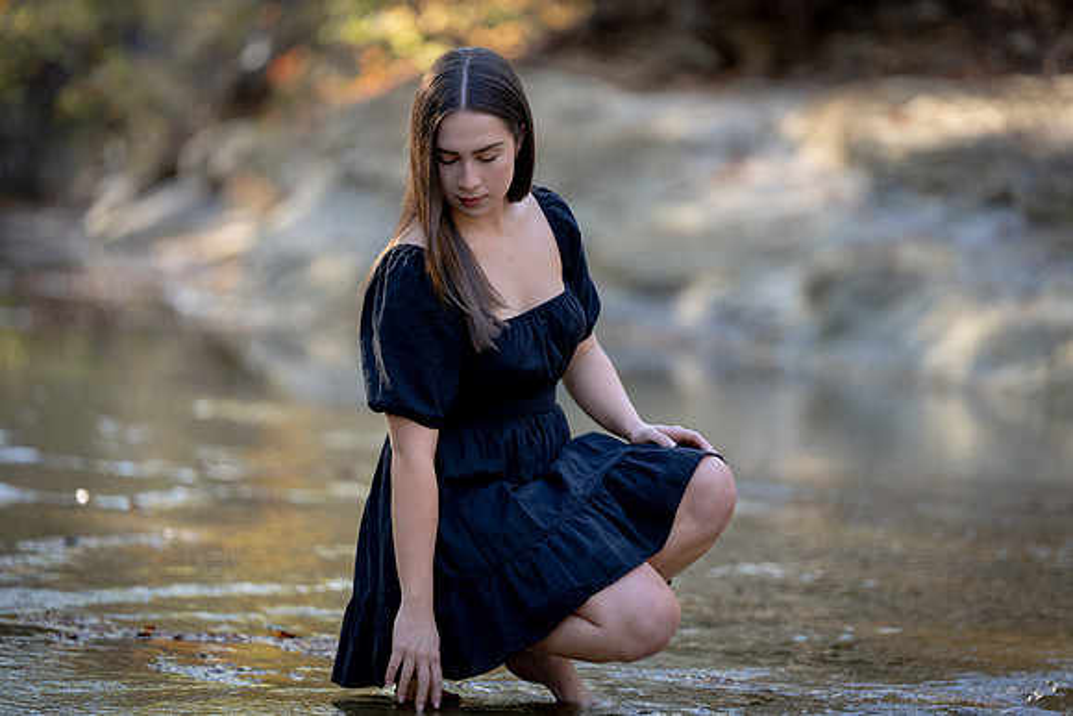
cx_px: 536
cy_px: 358
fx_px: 5301
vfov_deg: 7.7
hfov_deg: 11.6
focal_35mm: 178
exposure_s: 1/320
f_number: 2.8
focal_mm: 175
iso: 320
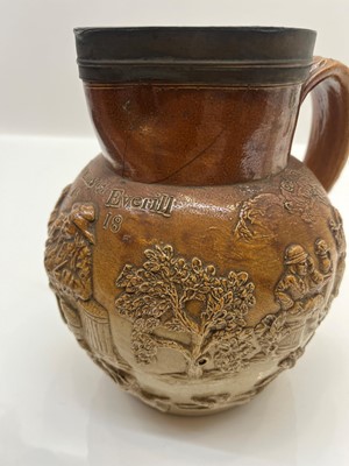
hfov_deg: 53.1
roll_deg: +2.0
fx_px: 350
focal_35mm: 26
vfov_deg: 67.3
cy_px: 233
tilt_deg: -31.7
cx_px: 174
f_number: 1.6
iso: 64
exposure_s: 1/100
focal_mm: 5.1
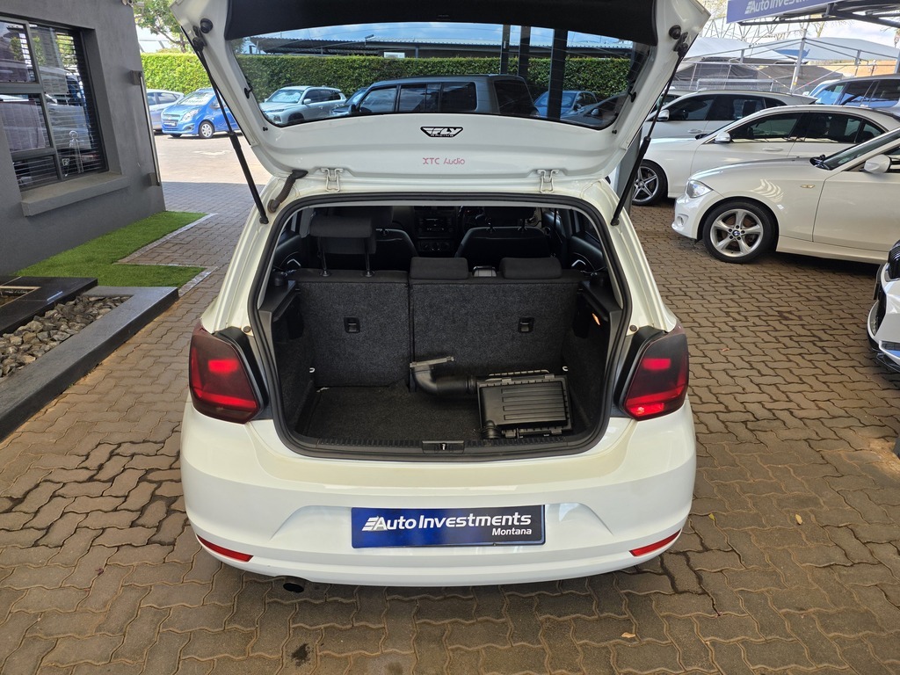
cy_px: 338
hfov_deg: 73.9
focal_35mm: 23
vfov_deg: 58.9
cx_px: 450
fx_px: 598
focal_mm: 6.25
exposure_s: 1/359
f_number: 1.7
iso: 40
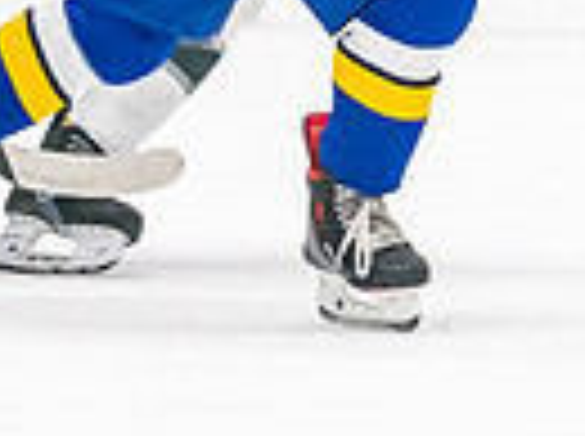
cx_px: -483
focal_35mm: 890
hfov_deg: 2.2
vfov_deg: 1.7
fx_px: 15013
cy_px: -294
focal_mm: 100
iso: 3200
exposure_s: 1/1250
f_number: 2.8
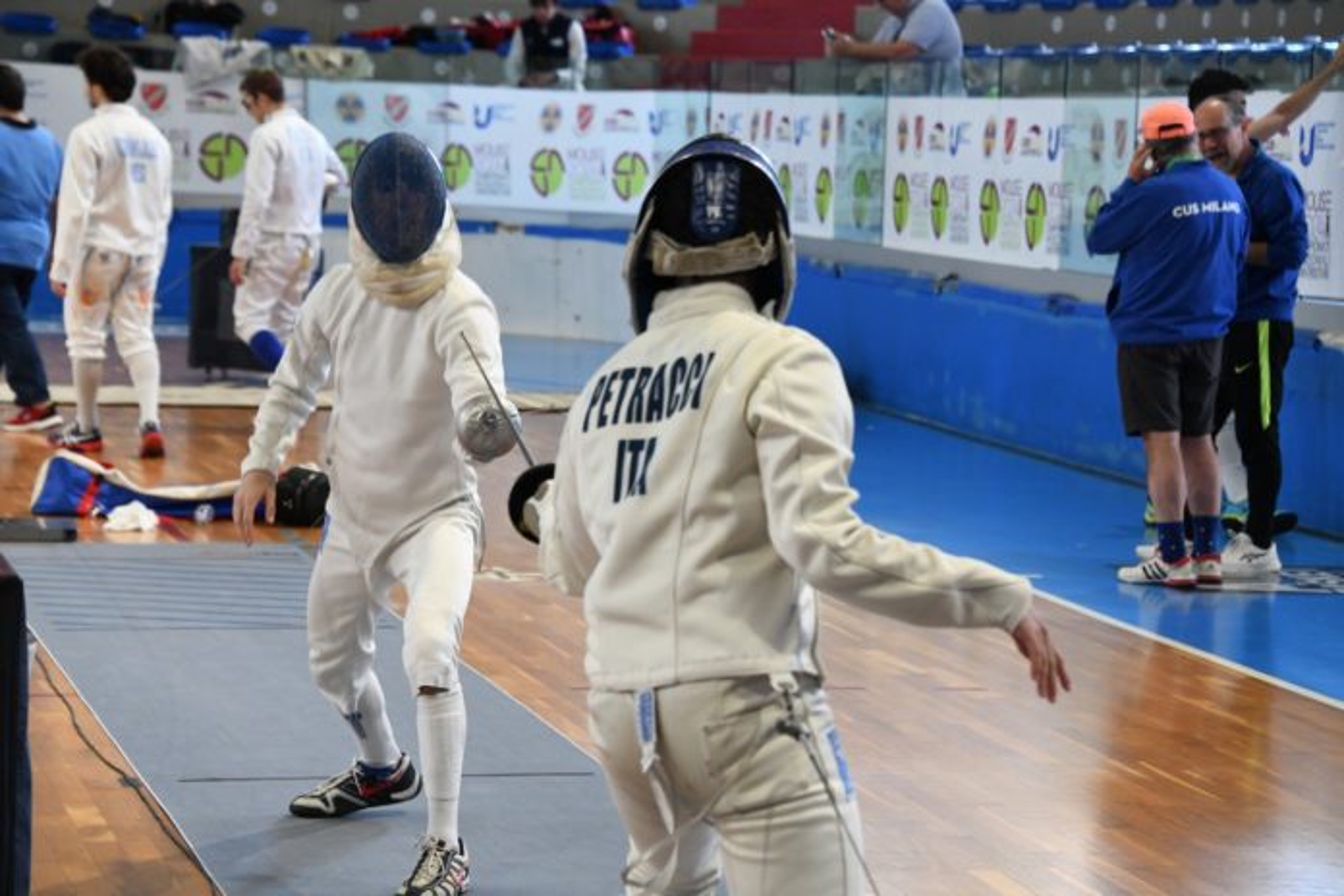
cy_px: 448
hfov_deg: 16.4
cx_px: 672
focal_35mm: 125
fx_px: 4666
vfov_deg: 11.0
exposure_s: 1/100
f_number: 6.3
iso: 2500
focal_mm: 125
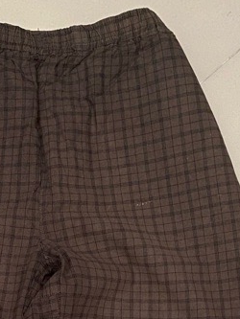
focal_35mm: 78
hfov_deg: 18.4
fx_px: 721
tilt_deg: -84.5
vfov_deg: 21.8
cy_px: 445
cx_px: 0
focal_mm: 4.25
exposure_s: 1/60
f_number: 1.8
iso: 320
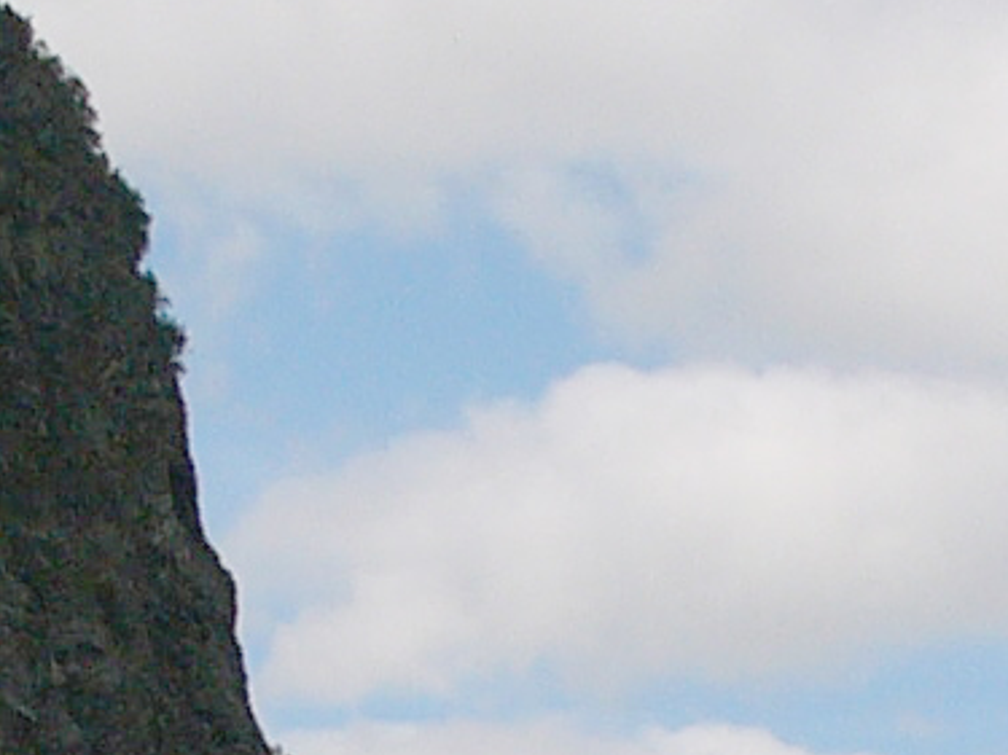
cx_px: 599
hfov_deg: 7.0
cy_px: 1161
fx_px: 8238
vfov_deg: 5.2
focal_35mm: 283
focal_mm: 7.7
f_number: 4
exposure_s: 1/1000
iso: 50
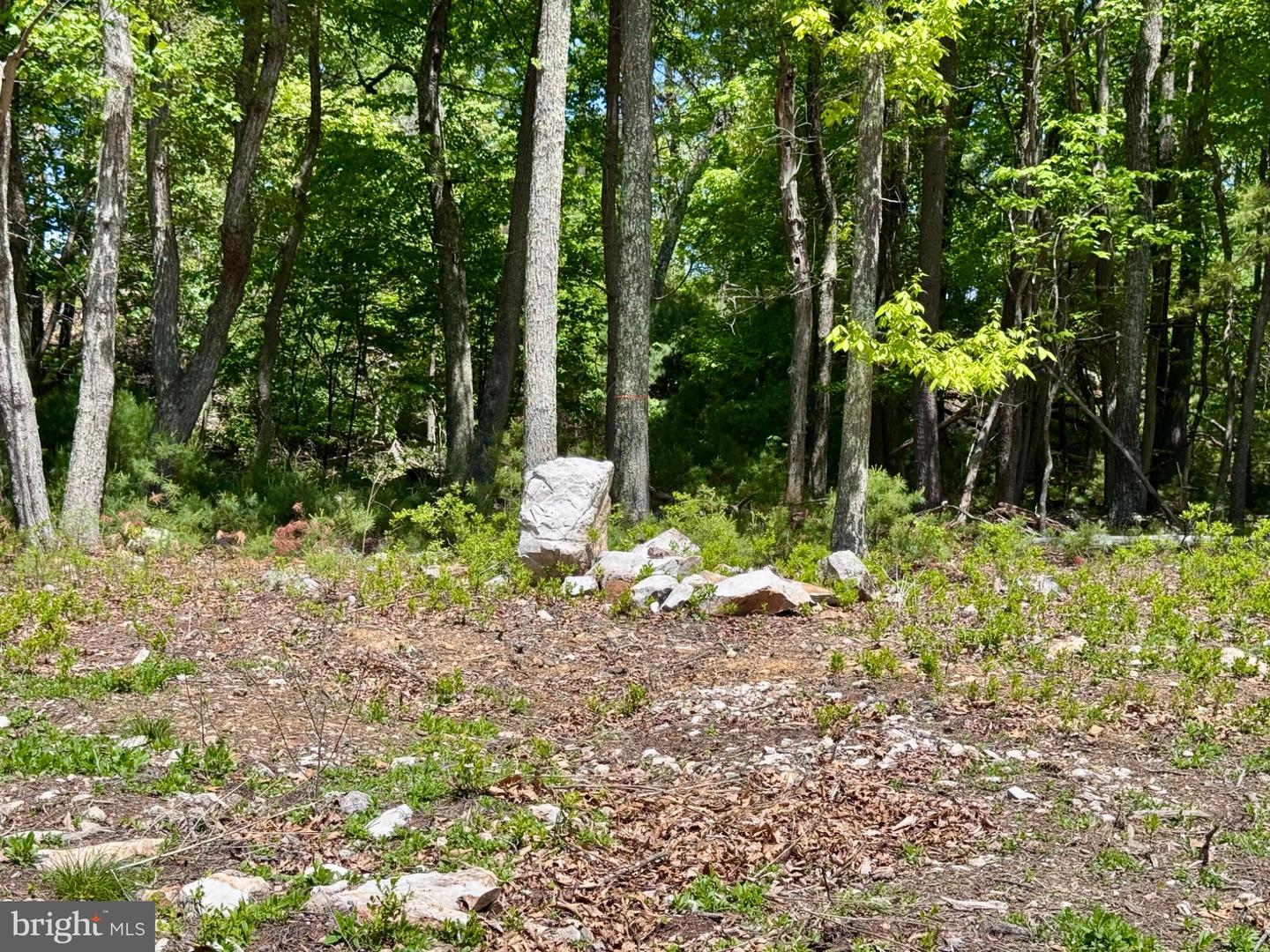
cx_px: 635
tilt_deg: -0.6
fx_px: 1761
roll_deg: -0.6
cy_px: 476
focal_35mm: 48
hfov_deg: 39.7
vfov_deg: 30.3
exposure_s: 1/2513
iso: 64
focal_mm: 6.76
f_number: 1.78
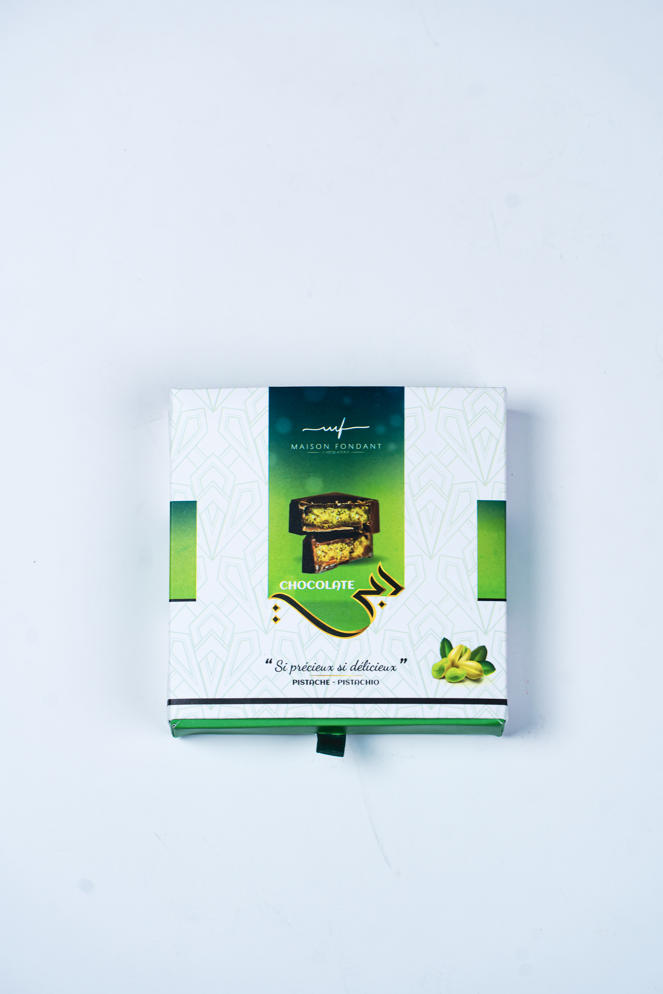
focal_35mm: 75
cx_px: 332
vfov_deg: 27.0
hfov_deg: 18.2
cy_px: 497
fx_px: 2072
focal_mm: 75
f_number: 5.6
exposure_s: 1/60
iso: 200
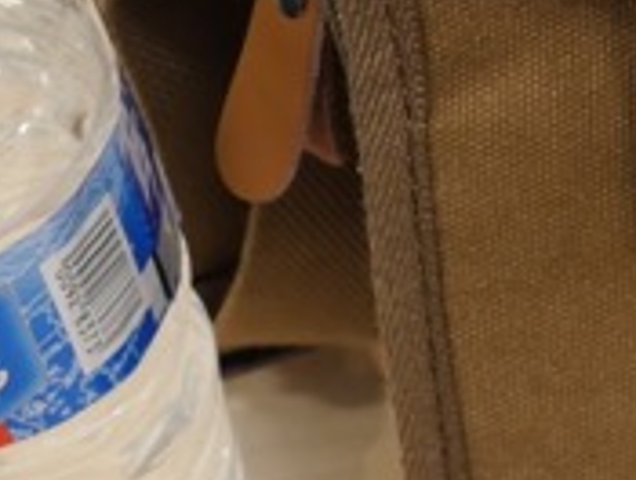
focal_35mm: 146
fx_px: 2688
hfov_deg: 12.7
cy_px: 22
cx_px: 1018
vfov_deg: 10.1
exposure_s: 1/60
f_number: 5
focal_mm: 16
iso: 1000
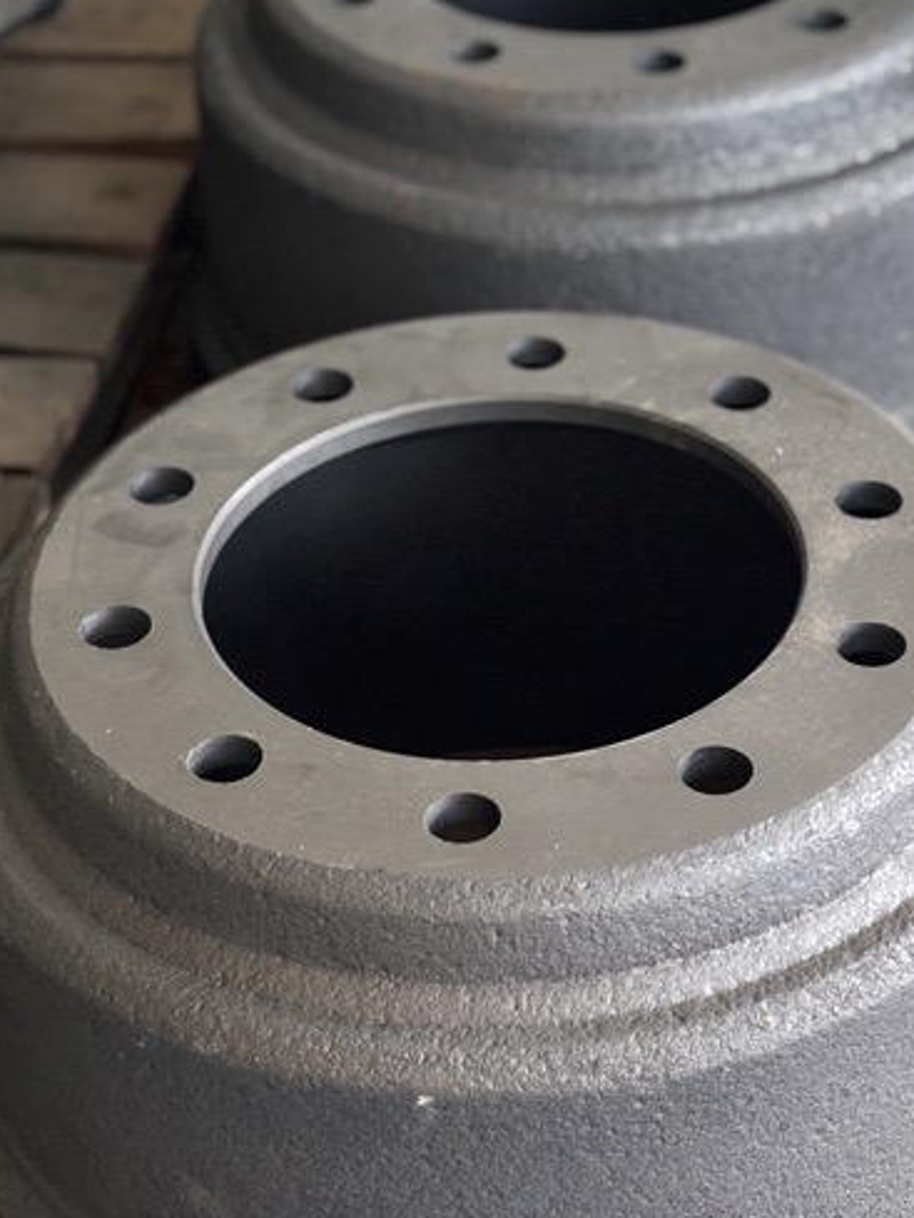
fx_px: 2991
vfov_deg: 23.0
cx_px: 615
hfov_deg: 17.3
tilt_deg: -37.4
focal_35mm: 85
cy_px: 630
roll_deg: +0.9
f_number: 1.6
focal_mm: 5.96
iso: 400
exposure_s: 1/22
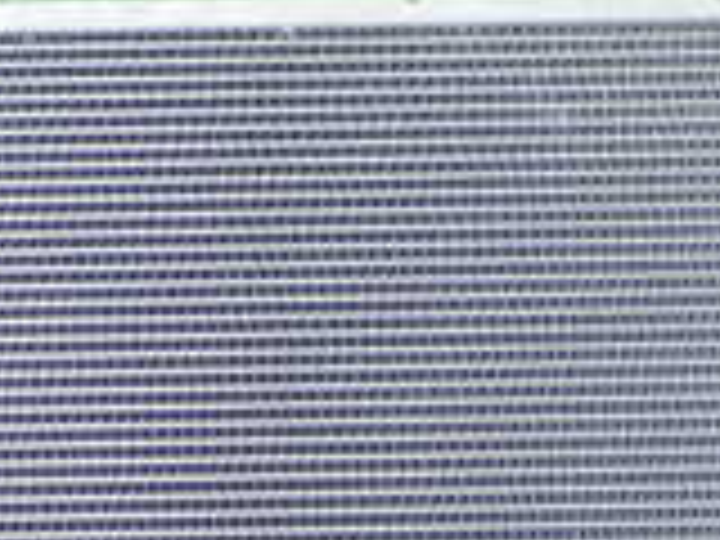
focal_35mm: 161
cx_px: 54
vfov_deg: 9.2
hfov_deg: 12.2
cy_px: 536
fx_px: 3349
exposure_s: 1/40
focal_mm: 7.86
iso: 320
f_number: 2.9
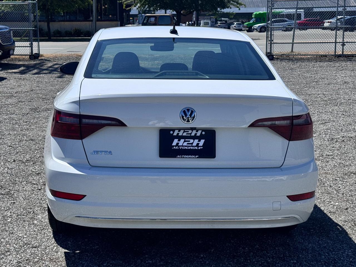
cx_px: 178
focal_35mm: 48
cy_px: 134
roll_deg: +1.6
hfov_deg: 39.7
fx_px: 494
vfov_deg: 30.3
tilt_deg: -6.8
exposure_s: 1/9009
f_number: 1.78
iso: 64
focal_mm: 6.76
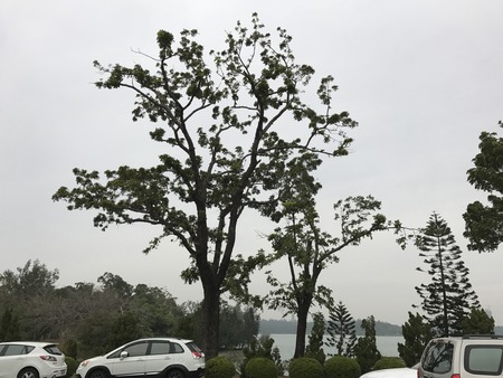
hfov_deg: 63.4
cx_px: 252
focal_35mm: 28
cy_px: 189
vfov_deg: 49.8
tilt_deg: +19.5
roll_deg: -0.7
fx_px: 407
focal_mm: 3.99
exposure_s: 1/120
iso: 32
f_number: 1.8
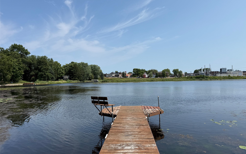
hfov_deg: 70.4
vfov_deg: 47.6
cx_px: 125
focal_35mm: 26
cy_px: 78
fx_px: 174
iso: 80
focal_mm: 6.76
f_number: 1.78
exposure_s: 1/6711
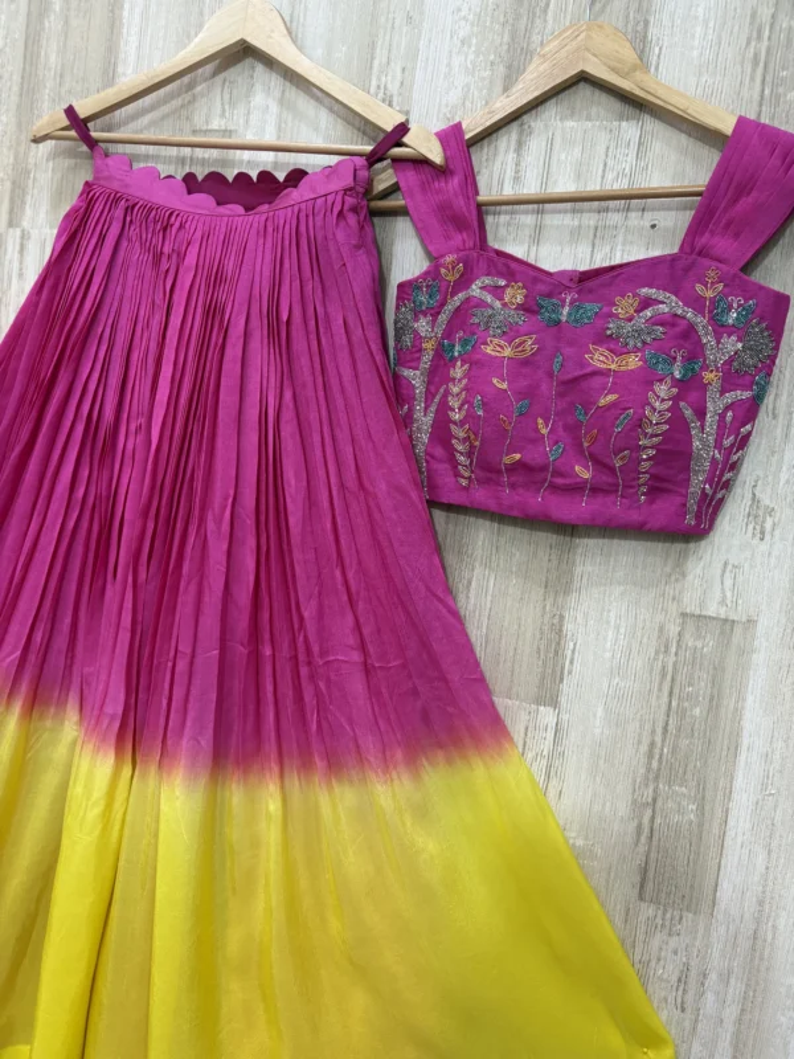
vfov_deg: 67.3
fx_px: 795
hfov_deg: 53.1
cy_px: 530
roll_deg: -7.4
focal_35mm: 26
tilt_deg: -4.0
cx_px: 397
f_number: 1.6
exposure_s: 1/100
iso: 125
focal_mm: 6
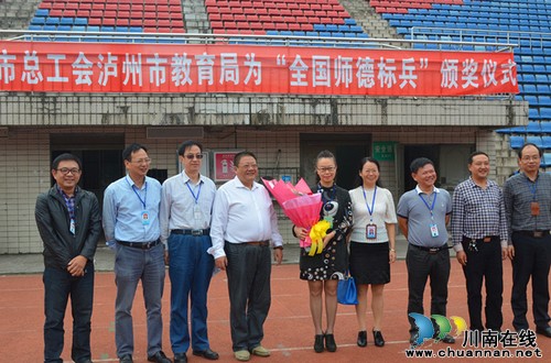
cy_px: 182
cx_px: 276
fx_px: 641
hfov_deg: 46.5
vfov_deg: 31.7
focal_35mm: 42
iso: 640
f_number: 9.5
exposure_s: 1/350
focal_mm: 28
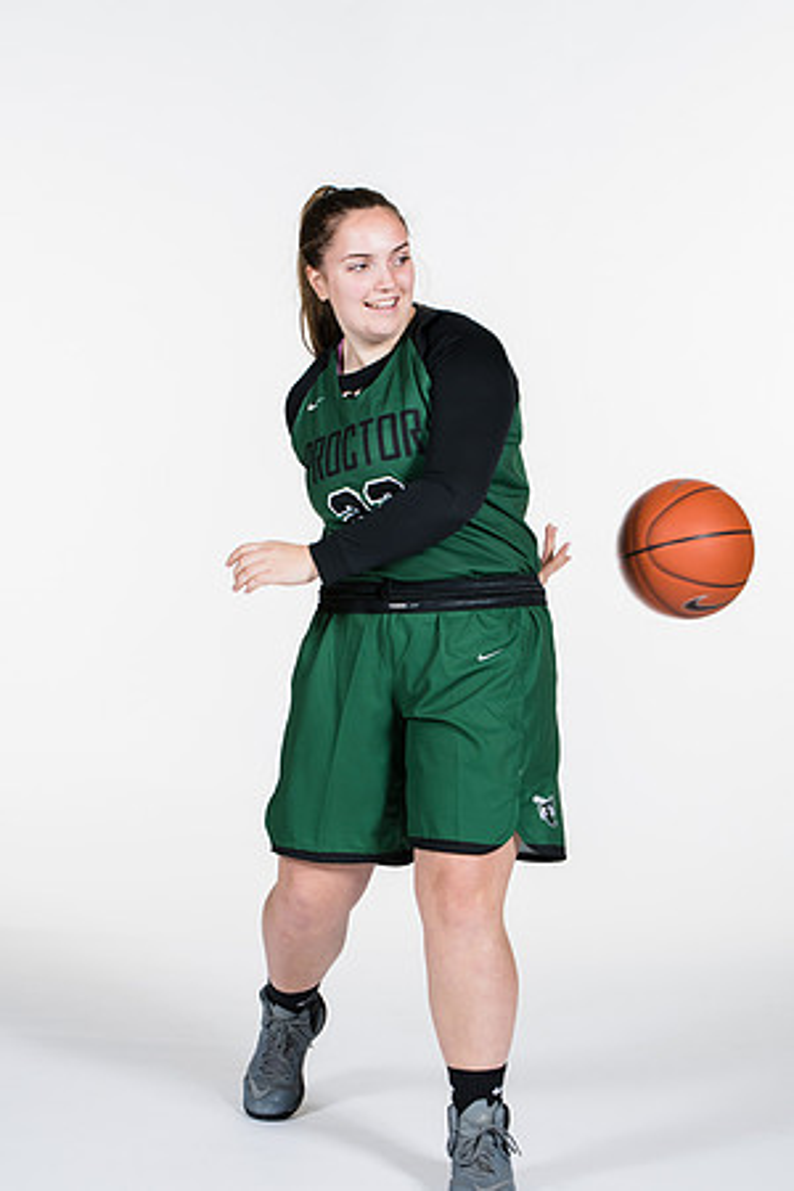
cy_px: 596
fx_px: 3473
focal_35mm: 105
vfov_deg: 19.5
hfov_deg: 13.0
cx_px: 397
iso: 200
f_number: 6.3
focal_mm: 70
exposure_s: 1/160
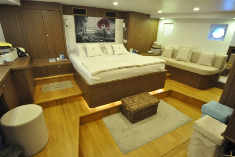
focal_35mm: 18
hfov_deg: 90.0
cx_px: 118
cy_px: 78
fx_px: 117
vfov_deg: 67.3
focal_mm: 12
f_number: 4.5
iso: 1100
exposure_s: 1/30
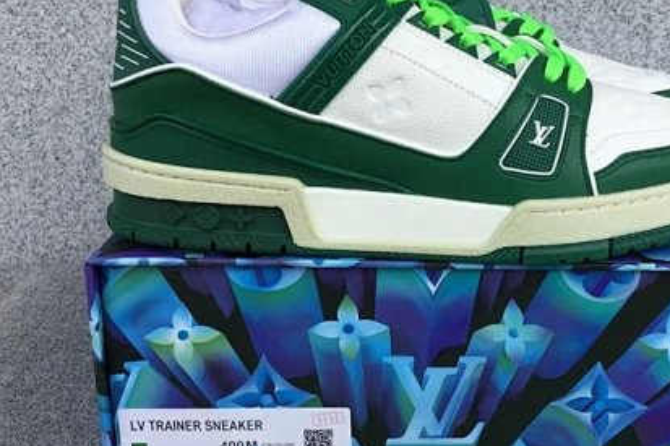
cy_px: 193
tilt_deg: -16.3
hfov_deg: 39.3
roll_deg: +0.0
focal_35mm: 50
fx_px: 930
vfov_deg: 26.9
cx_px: 427
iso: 25
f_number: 2.4
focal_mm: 3.3
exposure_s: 1/324
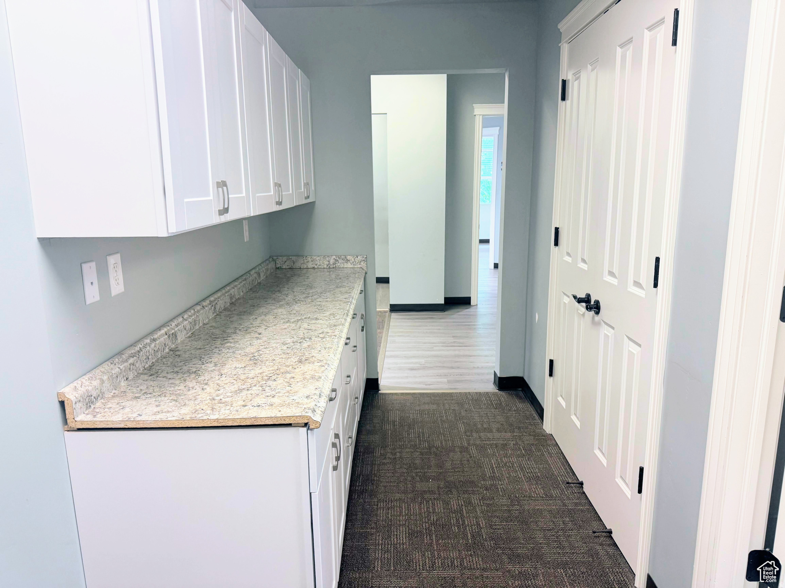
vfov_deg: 56.8
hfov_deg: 71.6
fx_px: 544
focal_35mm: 24
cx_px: 392
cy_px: 294
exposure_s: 1/60
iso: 160
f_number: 1.78
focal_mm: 6.76
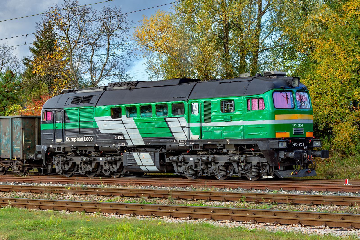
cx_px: 180
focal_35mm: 82
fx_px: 825
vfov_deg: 16.6
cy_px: 120
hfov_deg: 24.6
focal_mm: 55
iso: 160
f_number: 7.1
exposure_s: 1/125
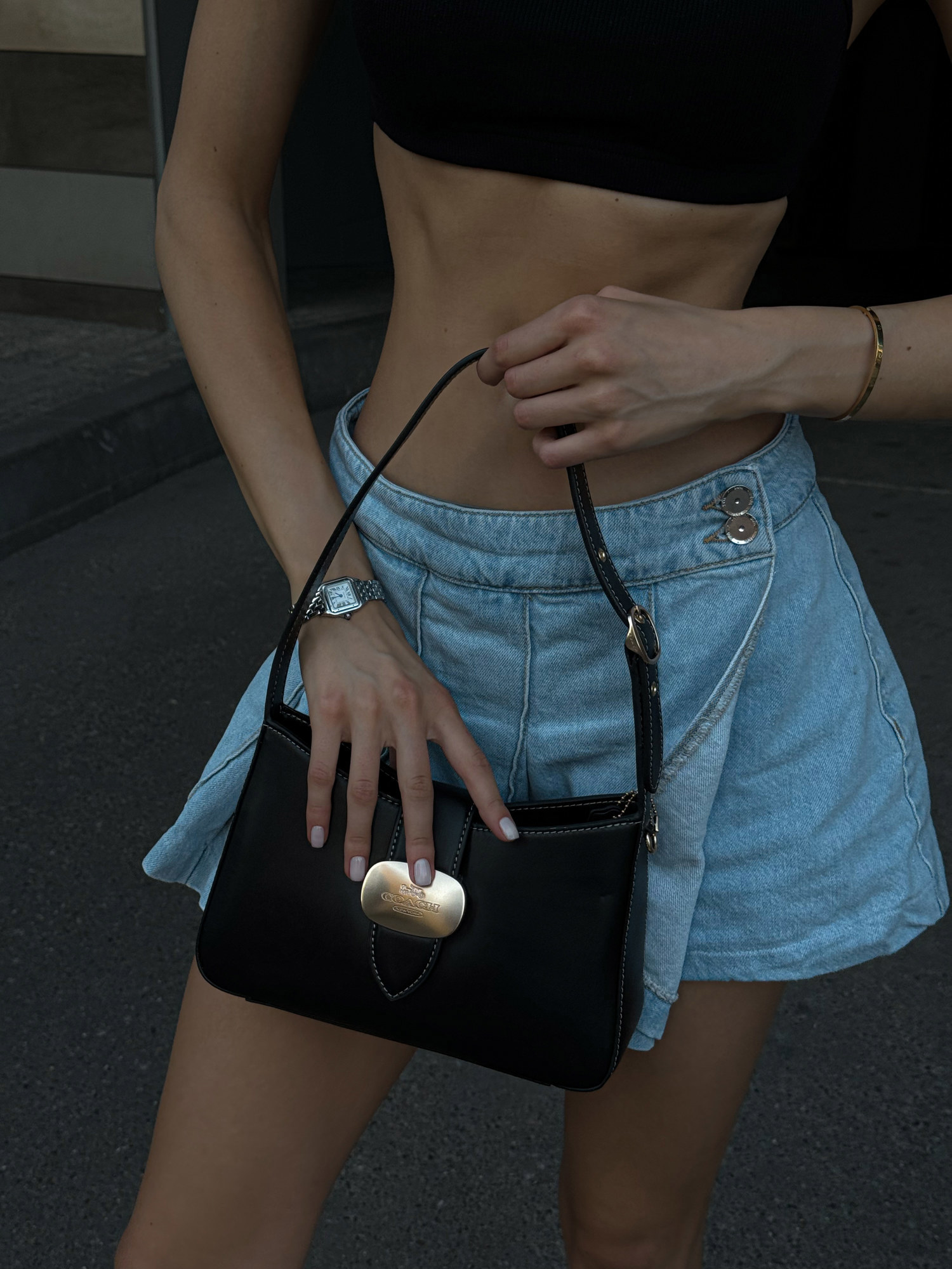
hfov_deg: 30.3
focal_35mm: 48
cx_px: 476
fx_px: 1760
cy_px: 634
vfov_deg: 39.7
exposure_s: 1/750
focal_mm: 6.76
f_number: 1.8
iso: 64
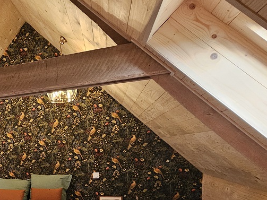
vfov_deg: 41.2
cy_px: 187
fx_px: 239
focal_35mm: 31
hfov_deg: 49.1
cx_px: 7
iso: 400
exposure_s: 1/33.3
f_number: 2.2
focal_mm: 2.2
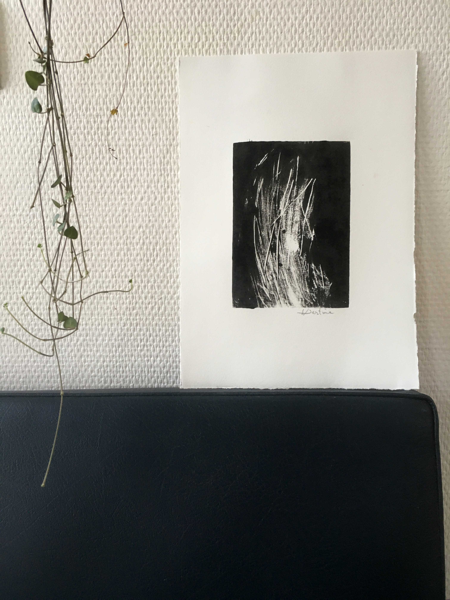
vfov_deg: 61.7
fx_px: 503
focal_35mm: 29
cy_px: 300
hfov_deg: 48.2
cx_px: 225
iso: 125
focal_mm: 4.15
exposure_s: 1/33
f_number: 2.2
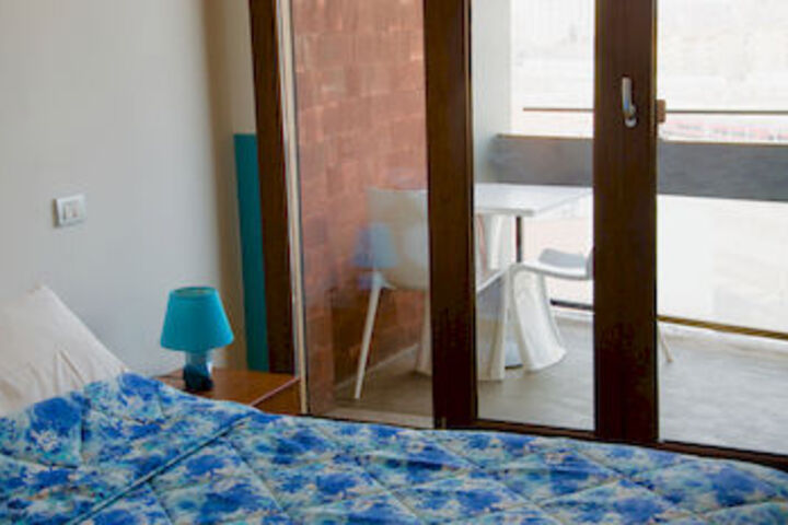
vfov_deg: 23.8
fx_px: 1248
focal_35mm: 57
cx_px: 394
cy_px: 262
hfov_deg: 35.1
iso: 200
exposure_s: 1/60
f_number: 8
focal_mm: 38
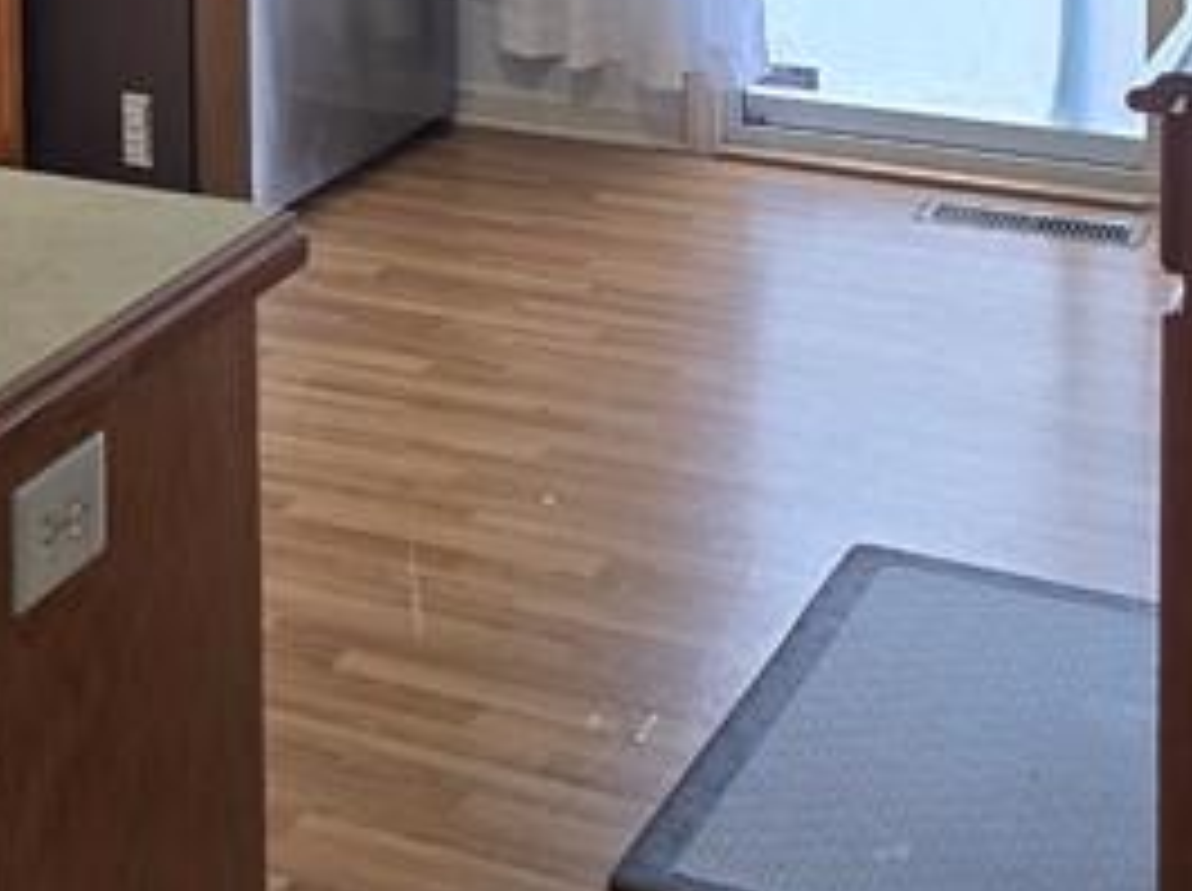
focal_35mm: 89
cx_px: -279
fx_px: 3061
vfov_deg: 15.5
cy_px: -360
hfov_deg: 20.5
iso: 100
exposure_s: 1/120
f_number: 1.7
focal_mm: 6.3
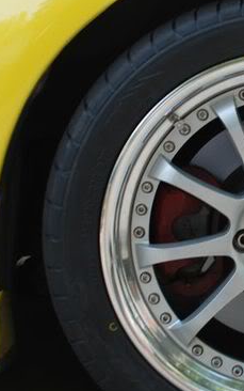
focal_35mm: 120
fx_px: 1276
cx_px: 302
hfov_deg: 10.7
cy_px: 173
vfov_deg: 17.4
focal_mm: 28
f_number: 4
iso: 100
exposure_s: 1/40
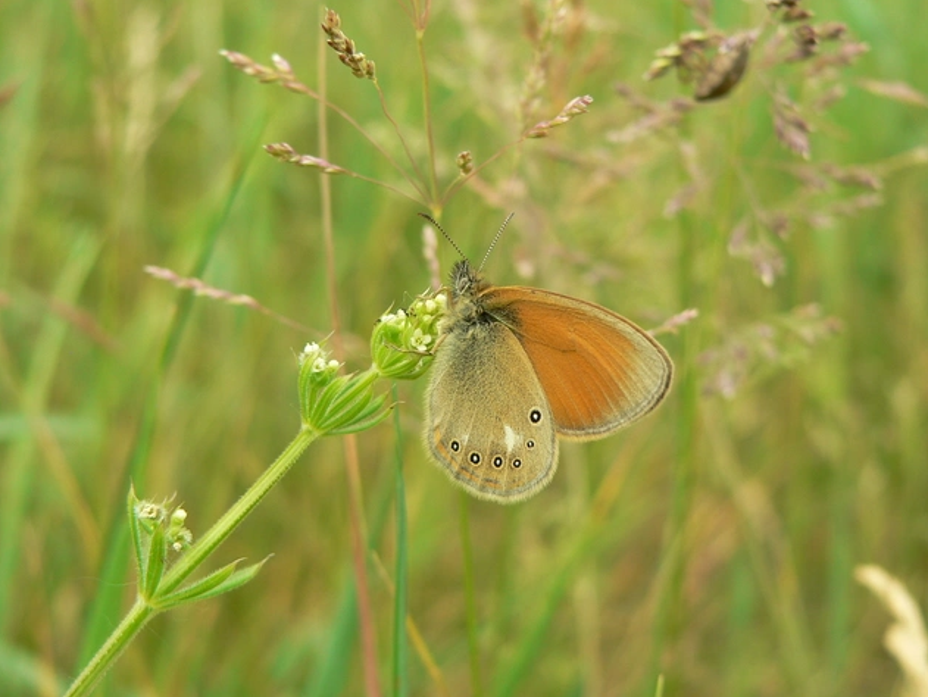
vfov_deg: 19.9
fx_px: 1985
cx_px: 466
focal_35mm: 74
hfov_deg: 26.3
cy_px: 351
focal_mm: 12.1
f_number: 4
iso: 80
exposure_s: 1/160
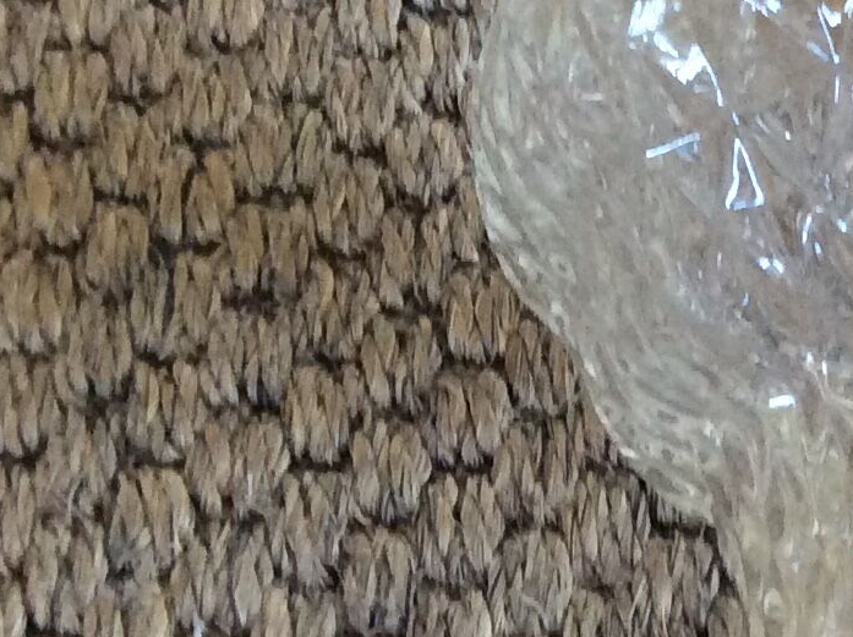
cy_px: 342
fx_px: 2929
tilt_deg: -59.7
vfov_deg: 12.4
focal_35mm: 119
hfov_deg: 15.8
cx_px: 1062
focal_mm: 3.3
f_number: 2.4
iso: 160
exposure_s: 1/25
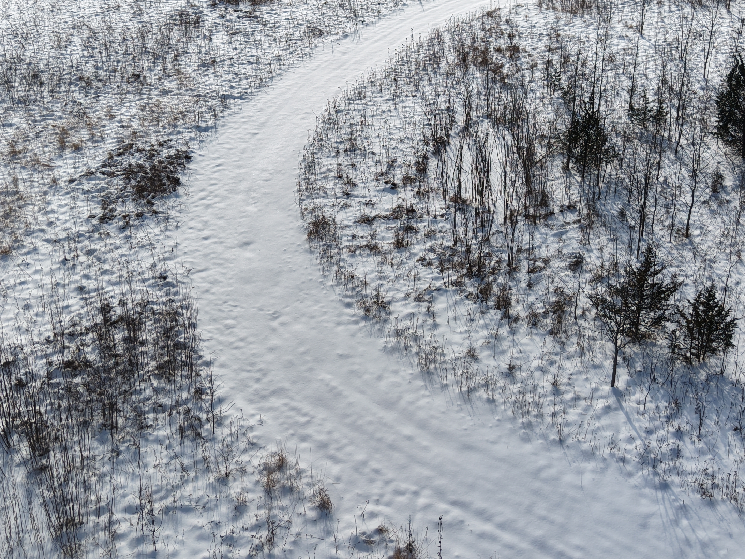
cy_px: 107
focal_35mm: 45
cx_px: 372
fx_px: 968
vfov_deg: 31.3
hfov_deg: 42.1
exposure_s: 1/8000
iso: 110
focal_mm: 8.67
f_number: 1.8
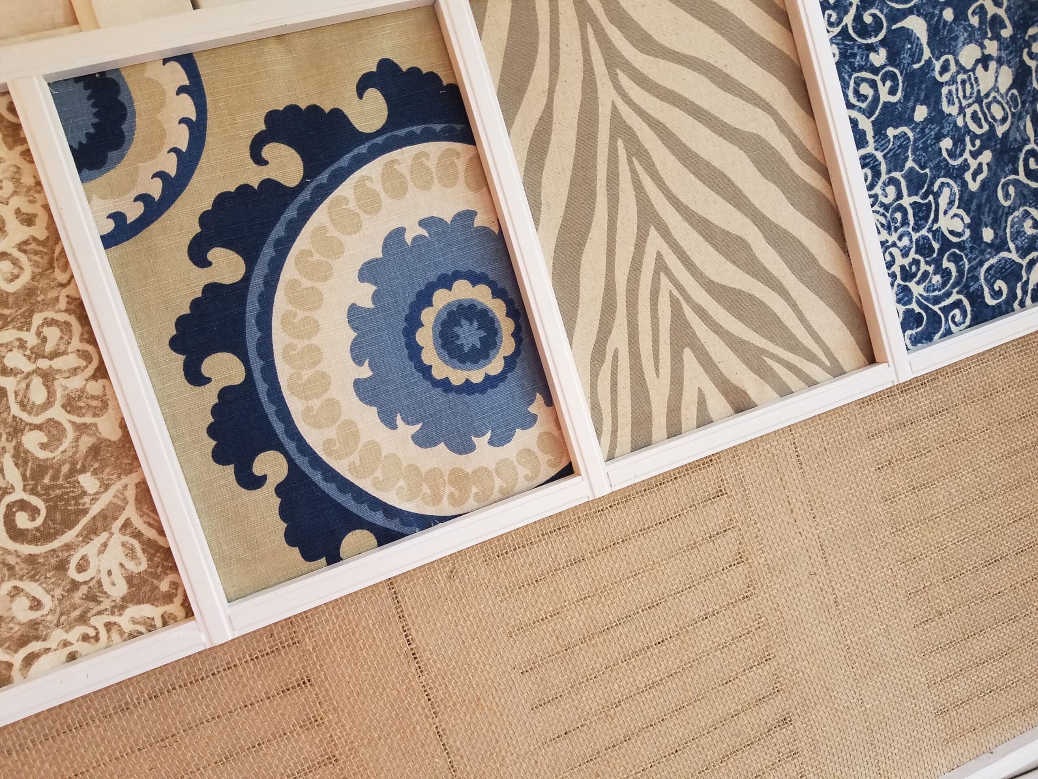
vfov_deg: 53.1
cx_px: 519
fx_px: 780
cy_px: 390
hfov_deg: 67.3
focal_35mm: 26
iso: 160
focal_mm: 4.2
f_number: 1.7
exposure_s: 1/60
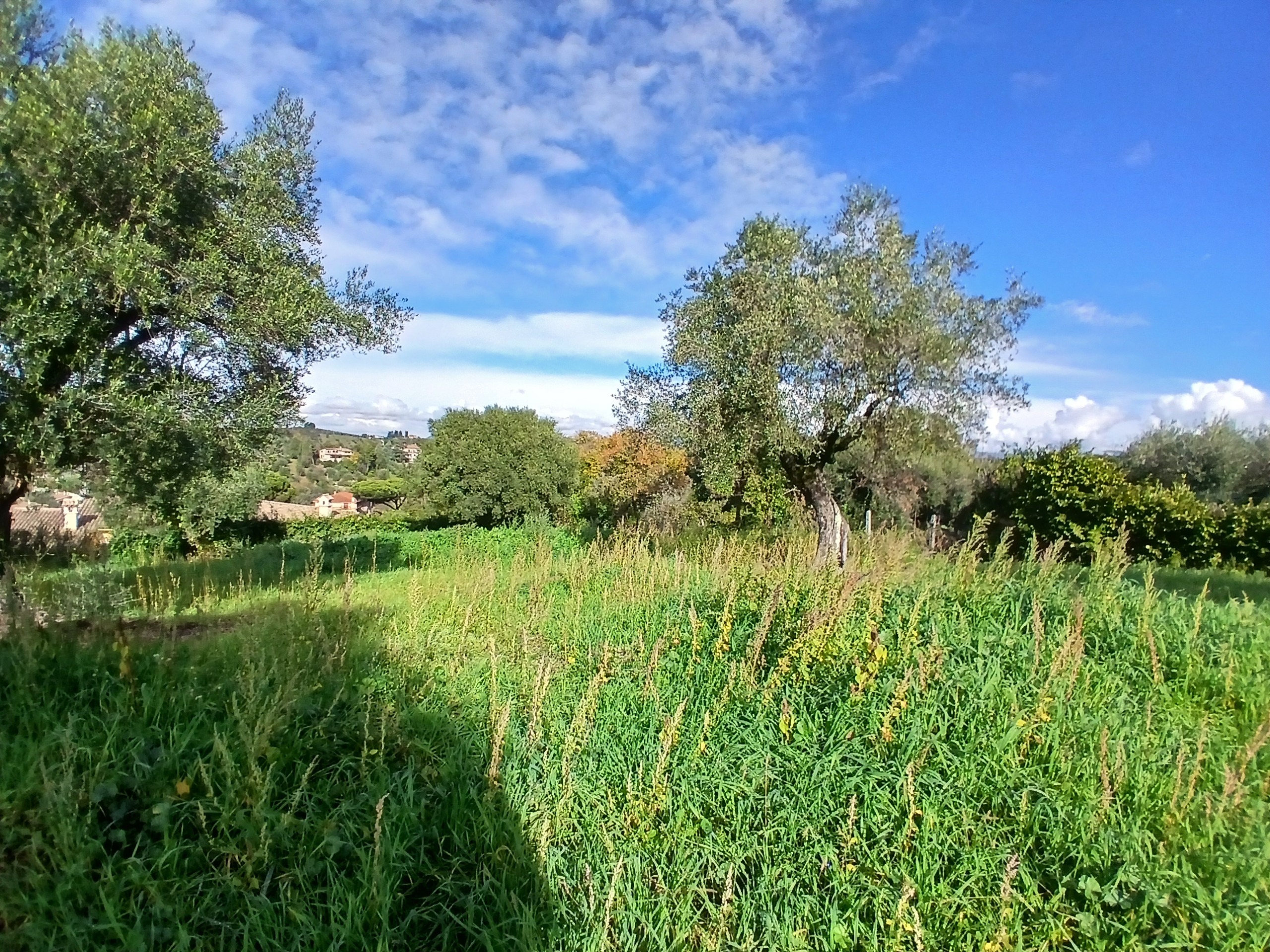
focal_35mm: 17
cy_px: 476
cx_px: 635
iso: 50
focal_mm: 1.4
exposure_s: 1/1248
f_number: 2.2
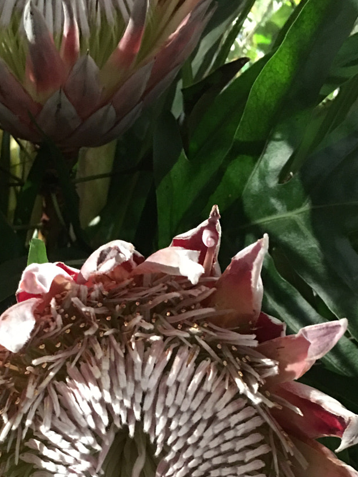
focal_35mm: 56
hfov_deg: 26.0
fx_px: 773
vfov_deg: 32.2
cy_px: 455
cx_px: 135
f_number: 2.2
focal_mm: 4.15
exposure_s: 1/4
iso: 80
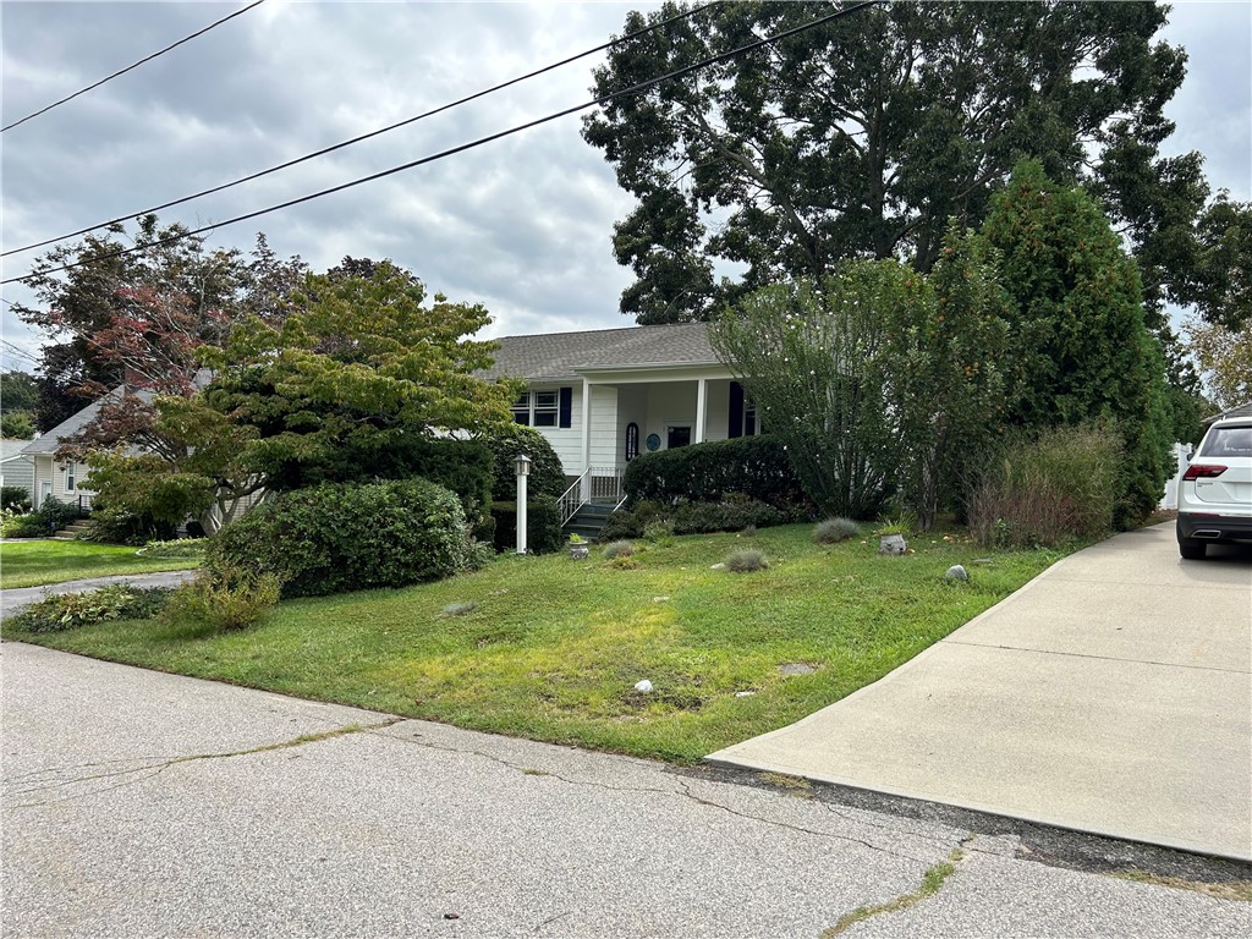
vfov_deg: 53.1
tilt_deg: +0.1
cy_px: 470
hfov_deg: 67.3
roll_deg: -1.6
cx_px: 626
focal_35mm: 26
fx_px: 940
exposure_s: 1/3356
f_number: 1.5
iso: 50
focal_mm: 5.7
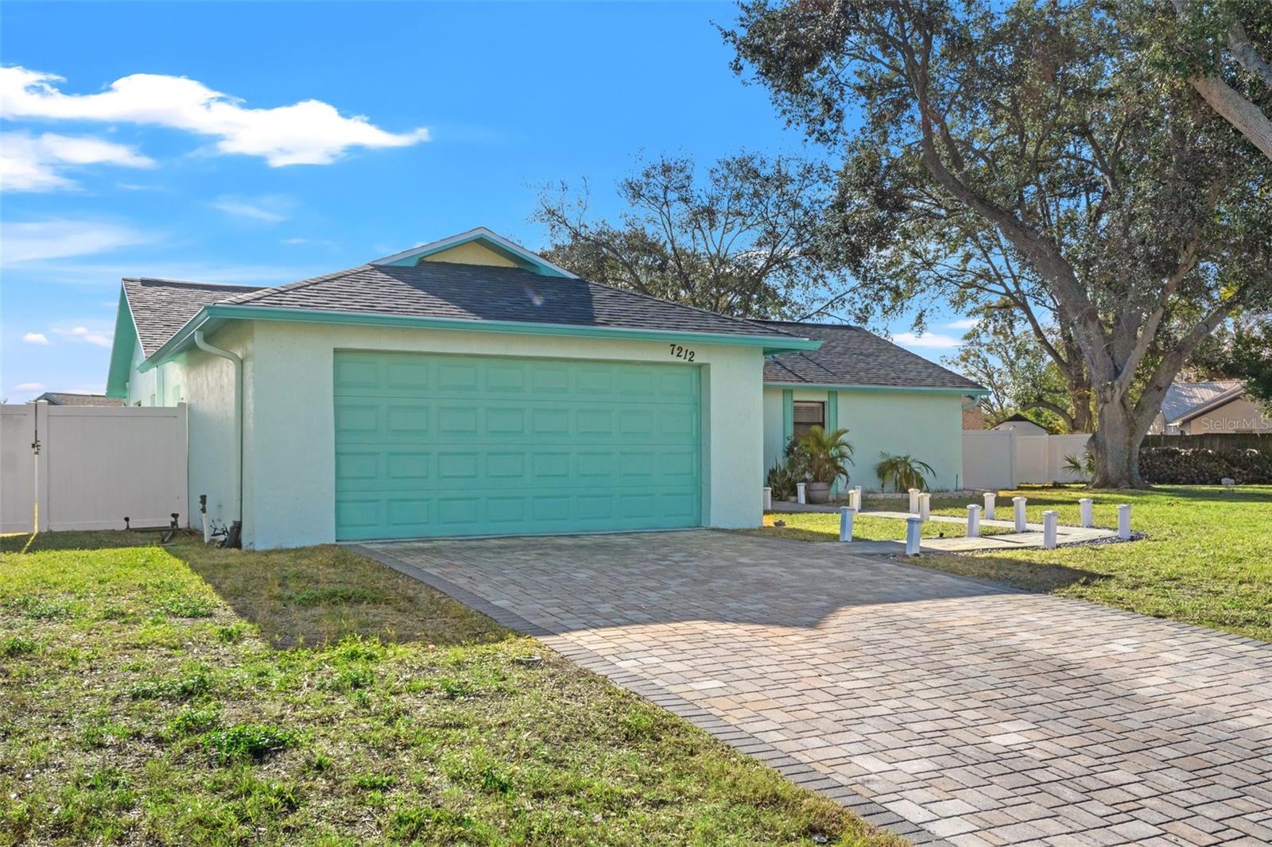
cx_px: 636
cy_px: 424
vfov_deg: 44.6
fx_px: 1033
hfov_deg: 63.2
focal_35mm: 29
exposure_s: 1/1250
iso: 400
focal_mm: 19.5
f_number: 8
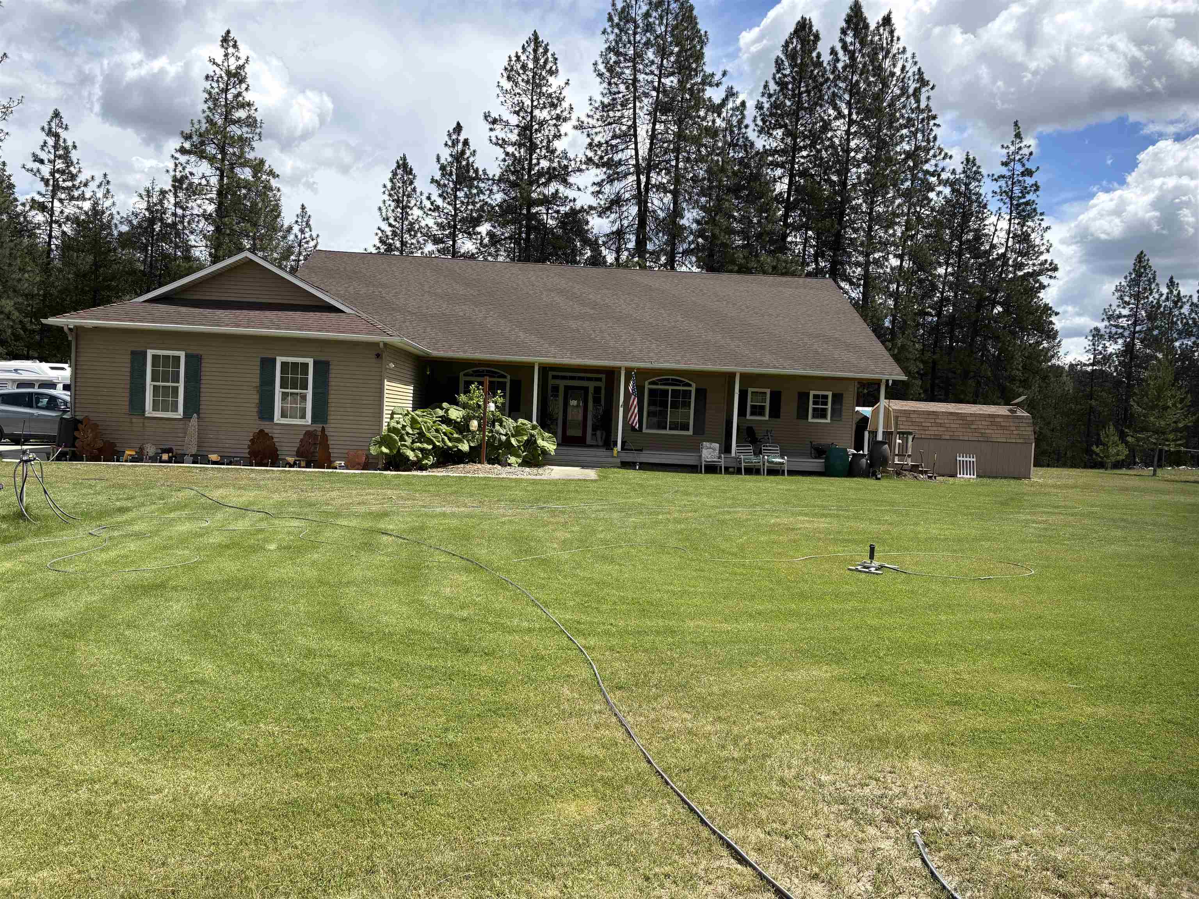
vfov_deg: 53.1
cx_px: 600
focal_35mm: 26
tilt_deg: -2.4
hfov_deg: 67.3
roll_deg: -1.9
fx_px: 901
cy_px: 450
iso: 50
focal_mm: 5.96
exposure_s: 1/2985
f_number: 1.6
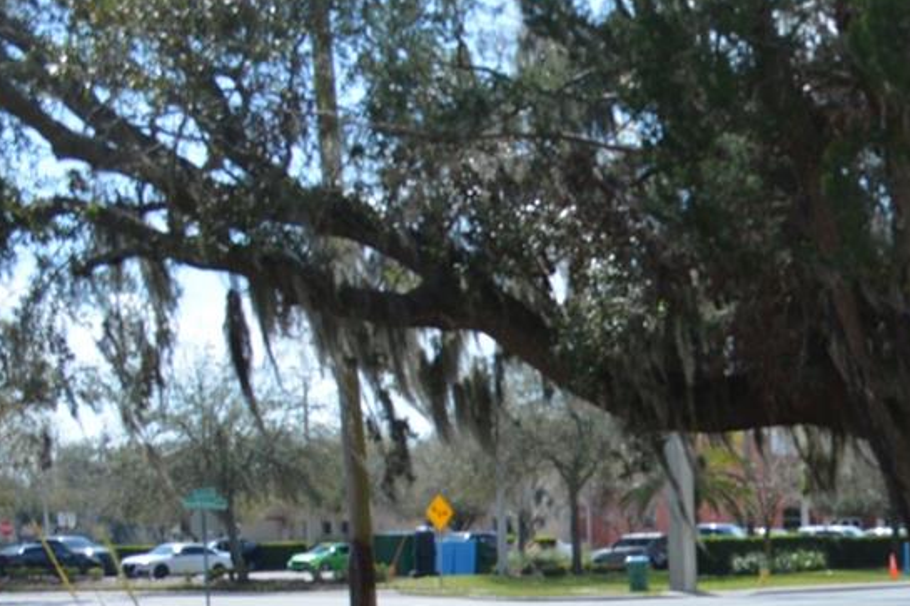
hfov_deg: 20.8
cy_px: 818
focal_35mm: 88
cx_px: 1217
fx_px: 2224
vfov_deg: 14.8
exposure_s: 1/250
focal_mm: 20
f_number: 8
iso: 160
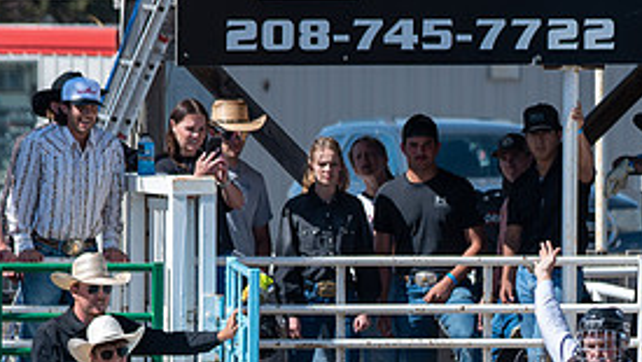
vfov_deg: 2.1
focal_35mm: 585
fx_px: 9963
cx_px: 529
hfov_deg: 3.7
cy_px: 392
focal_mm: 200
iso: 200
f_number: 5.6
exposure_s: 1/800
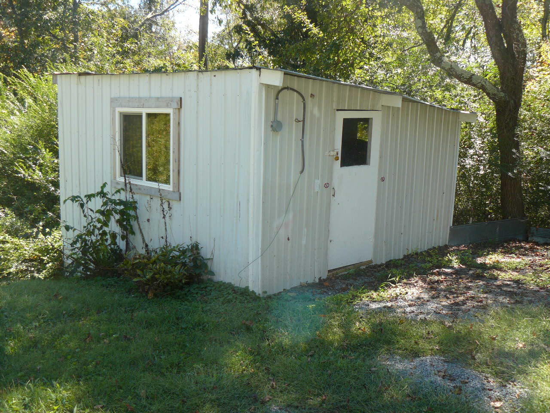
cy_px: 206
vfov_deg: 39.7
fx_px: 572
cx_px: 275
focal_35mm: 36
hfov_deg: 51.4
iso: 100
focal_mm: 6
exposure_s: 1/250
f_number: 2.8
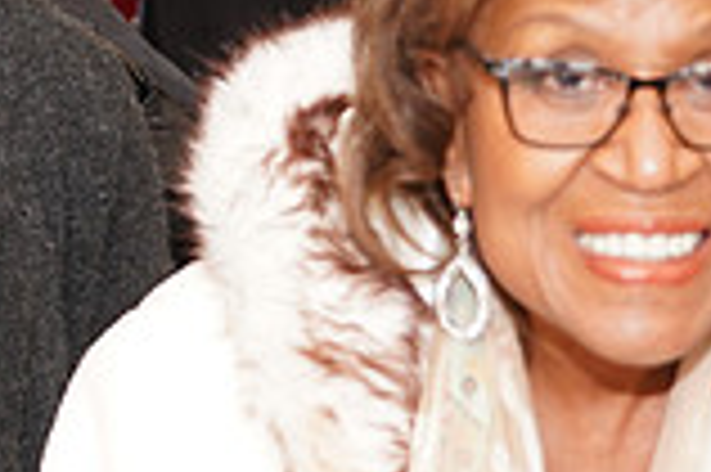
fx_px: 3117
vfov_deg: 8.6
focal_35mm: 158
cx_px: -270
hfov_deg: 12.5
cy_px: 29
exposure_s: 1/200
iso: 800
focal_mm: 43
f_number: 4
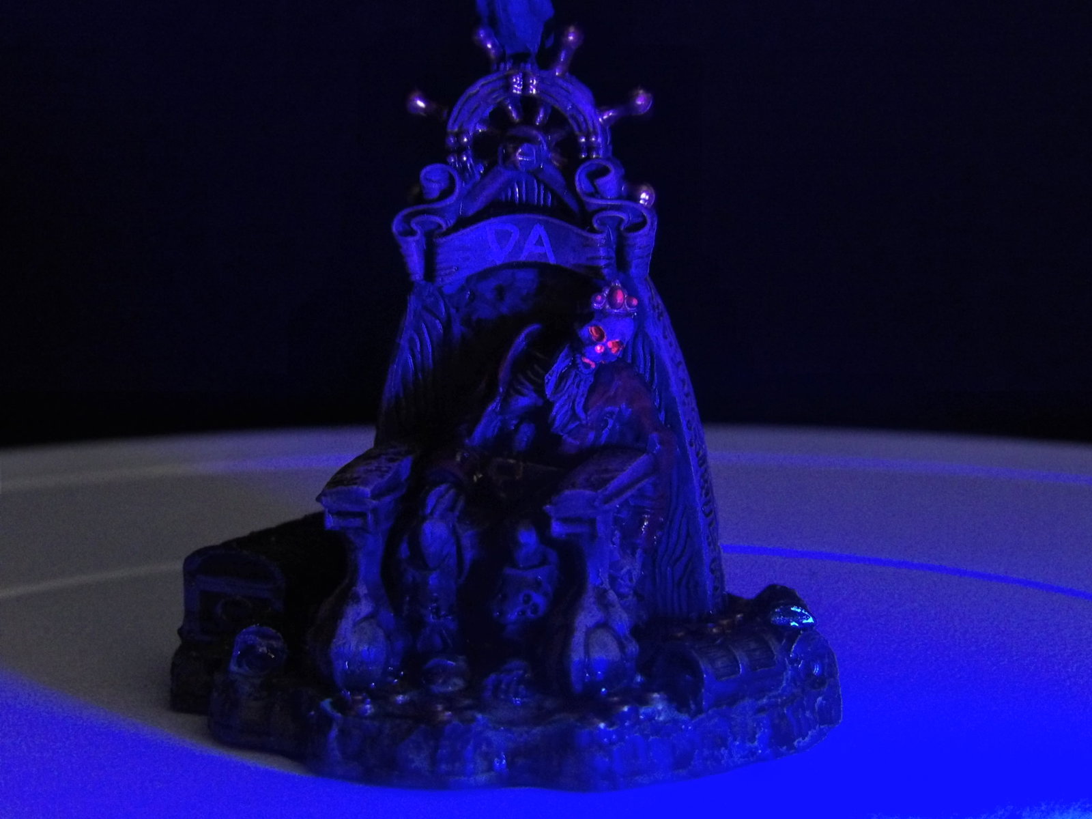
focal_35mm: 121
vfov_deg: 12.2
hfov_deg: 16.3
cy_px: 410
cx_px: 546
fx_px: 3817
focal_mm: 21.7
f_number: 4.2
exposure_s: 1/2.3
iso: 800
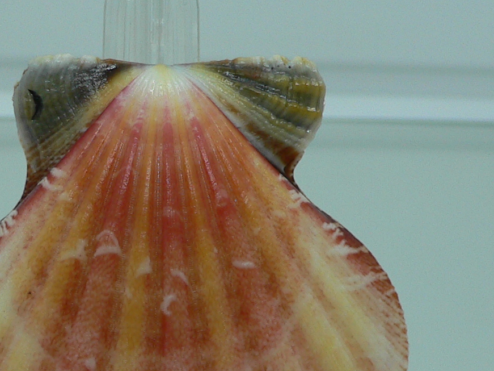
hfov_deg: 24.0
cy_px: 374
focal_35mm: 81
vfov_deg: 17.8
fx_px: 1156
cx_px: 167
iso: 80
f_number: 2.8
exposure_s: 1/60
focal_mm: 4.6
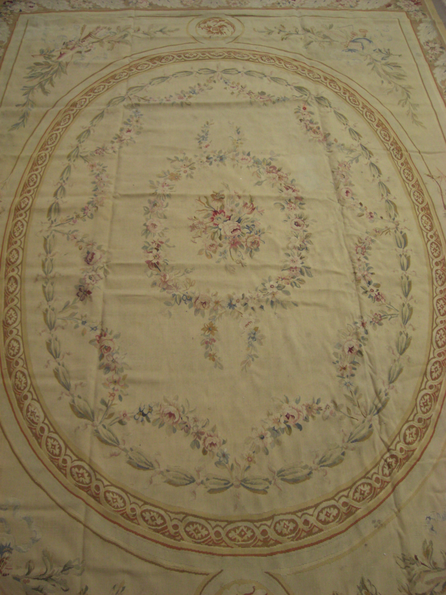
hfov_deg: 37.7
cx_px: 223
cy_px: 298
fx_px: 653
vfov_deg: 49.0
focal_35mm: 38
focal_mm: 7.9
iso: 400
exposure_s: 1/60
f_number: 2.8
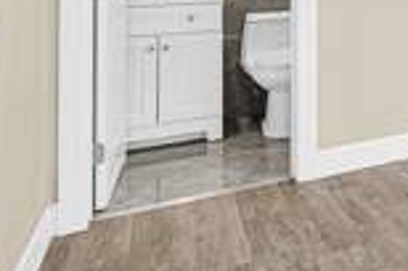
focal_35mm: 50
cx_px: 596
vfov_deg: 24.3
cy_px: -57
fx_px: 565
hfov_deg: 28.1
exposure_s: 1/30
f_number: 7.1
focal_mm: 16
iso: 250
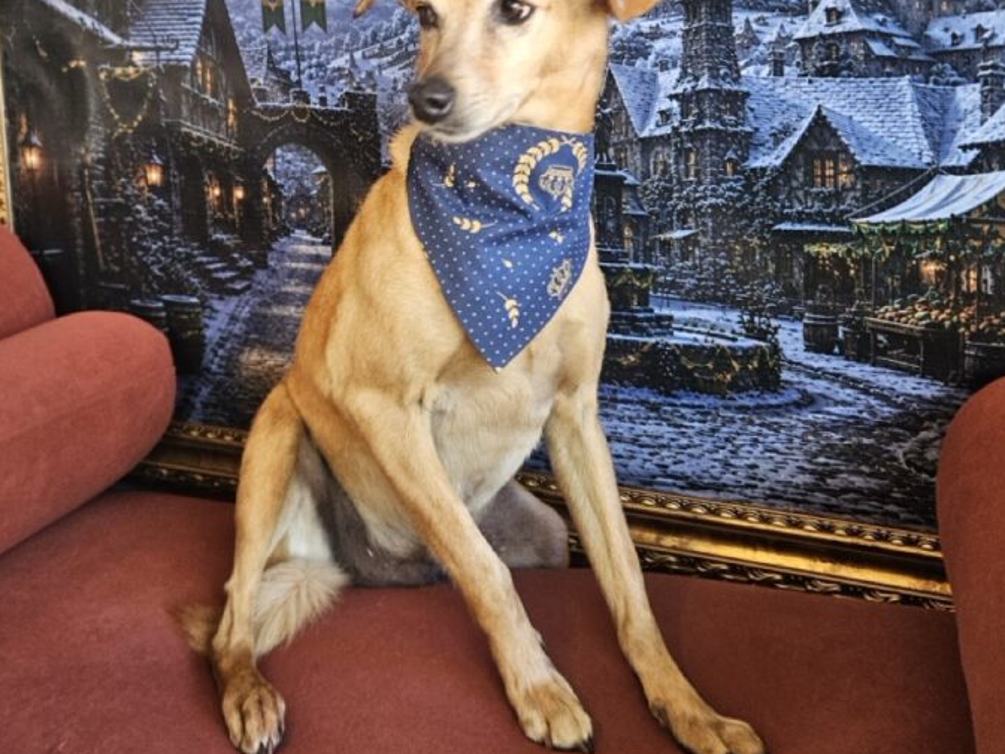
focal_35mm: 35
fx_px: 1016
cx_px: 475
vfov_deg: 38.6
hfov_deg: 52.6
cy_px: 115
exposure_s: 1/120
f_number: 1.8
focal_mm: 5.4
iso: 250
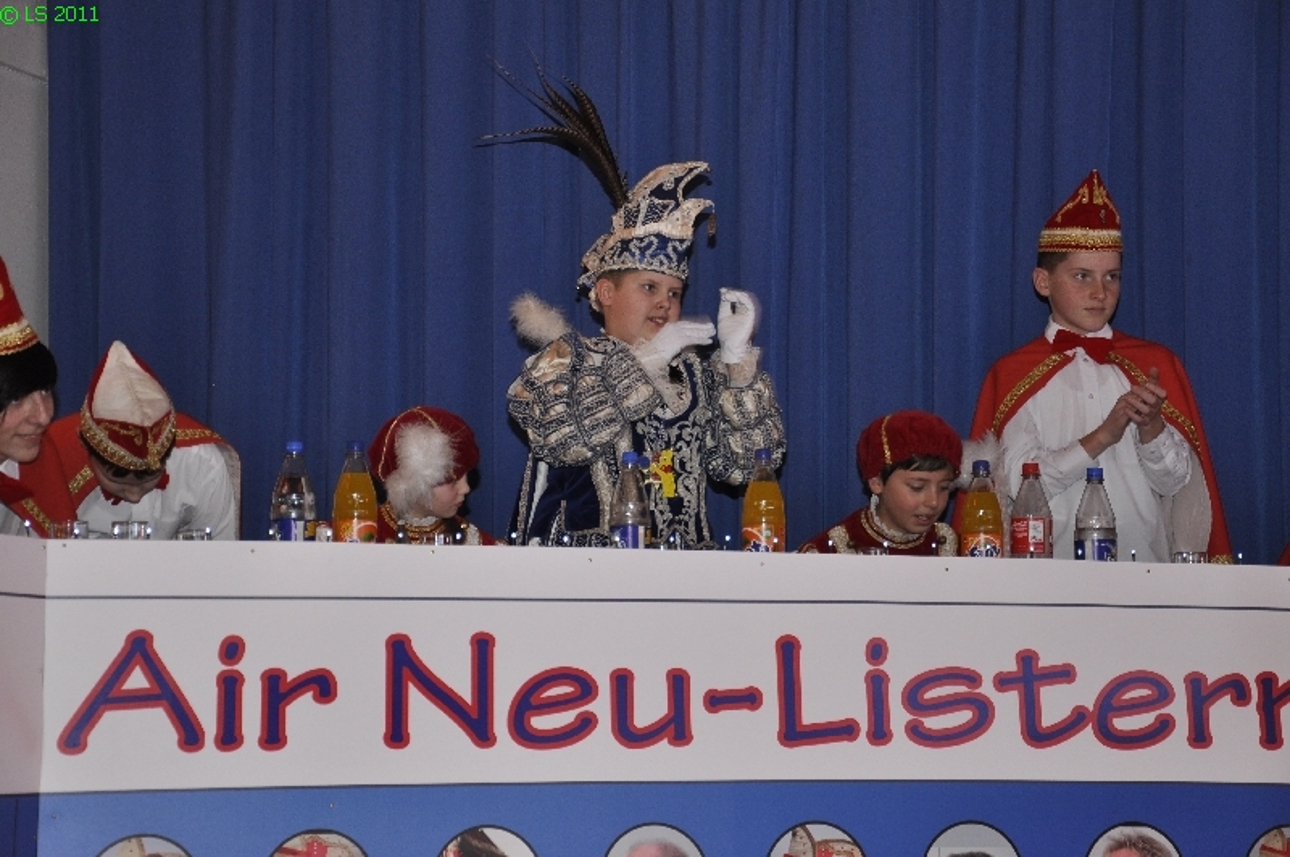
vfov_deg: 14.7
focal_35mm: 93
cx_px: 645
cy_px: 428
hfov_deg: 21.9
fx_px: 3328
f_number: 5.3
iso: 400
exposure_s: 1/60
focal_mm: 62
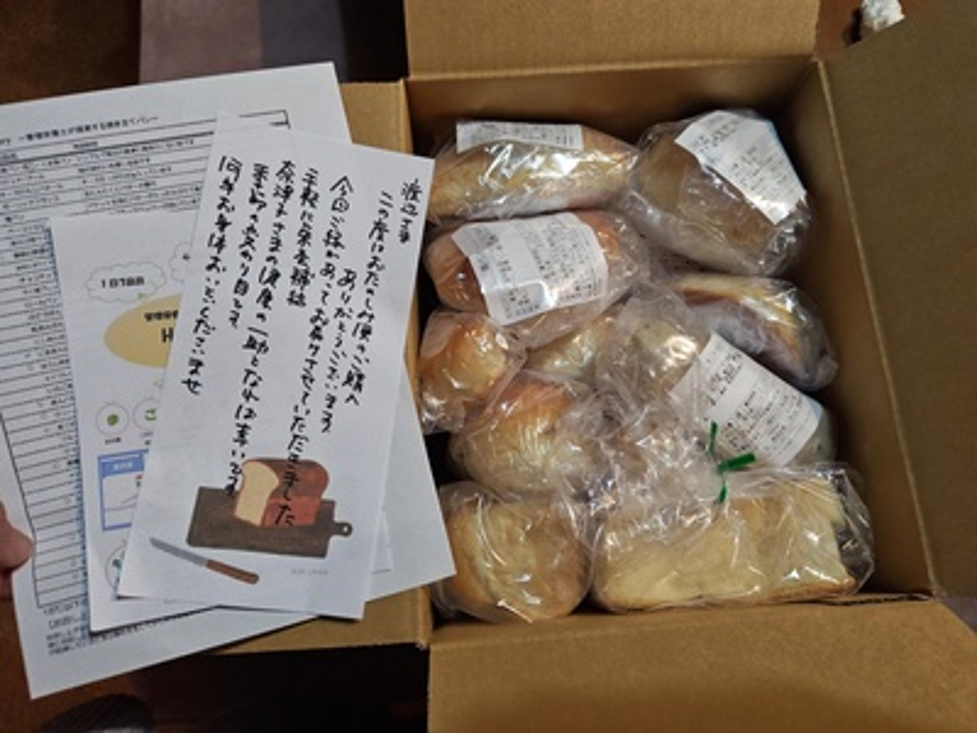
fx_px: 649
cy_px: 366
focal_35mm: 23
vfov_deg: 58.9
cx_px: 488
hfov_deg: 73.9
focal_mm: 5.56
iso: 589
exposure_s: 1/60
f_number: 1.9
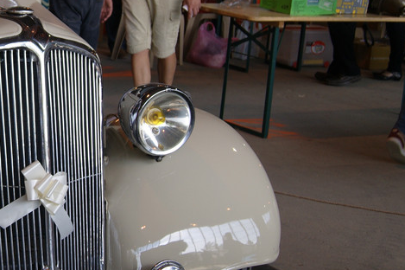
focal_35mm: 100
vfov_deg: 13.7
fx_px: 1124
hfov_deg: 19.7
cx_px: -14
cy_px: 100
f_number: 5
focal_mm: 26
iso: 100
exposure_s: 1/50
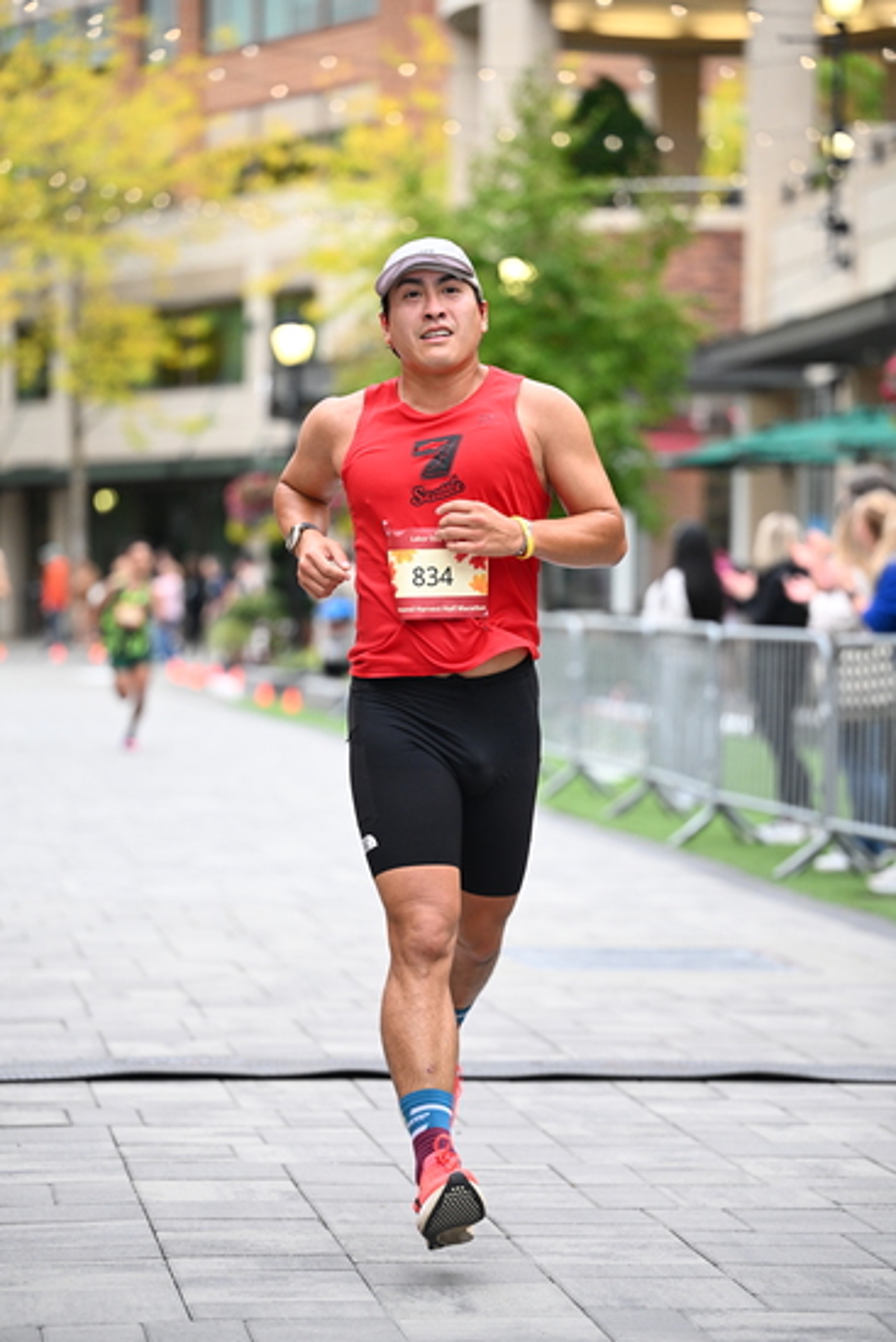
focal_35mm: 110
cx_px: 448
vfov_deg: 18.6
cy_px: 671
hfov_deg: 12.5
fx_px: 4104
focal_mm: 110
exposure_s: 1/800
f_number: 2.8
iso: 1600
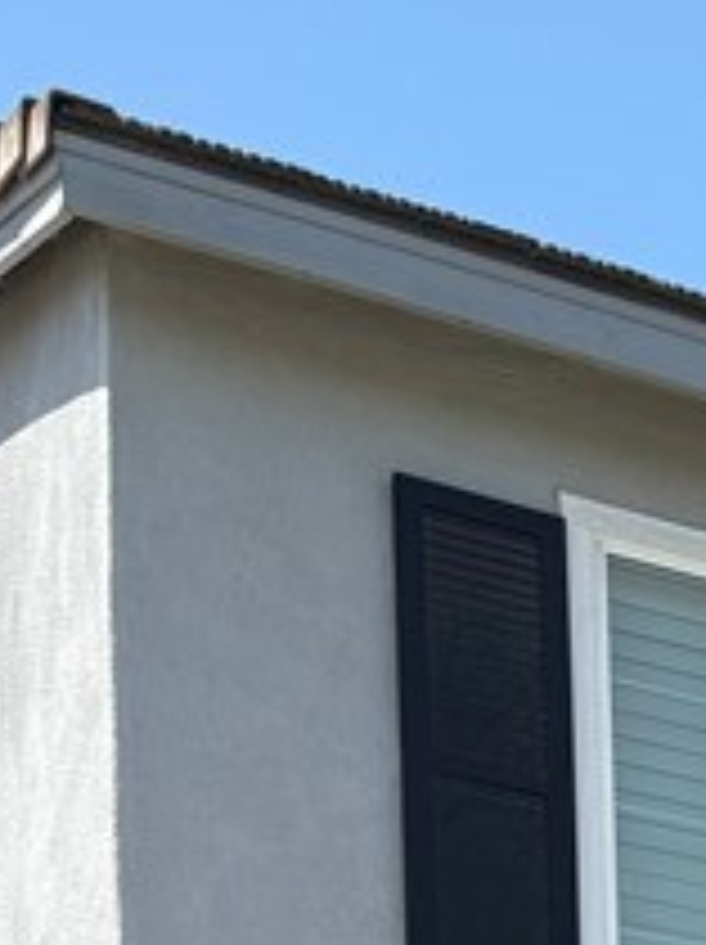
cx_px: 1592
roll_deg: +1.5
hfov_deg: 10.3
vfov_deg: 12.8
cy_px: 2079
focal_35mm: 127
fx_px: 3461
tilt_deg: +4.1
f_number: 1.6
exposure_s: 1/1626
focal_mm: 5.96
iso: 50
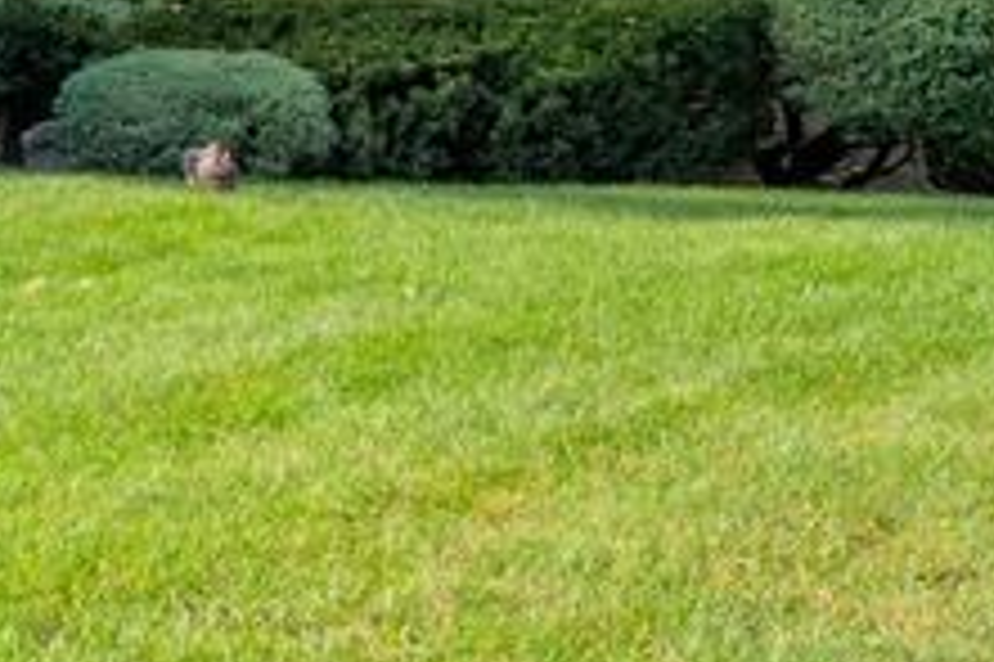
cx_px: -1183
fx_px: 3062
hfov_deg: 14.3
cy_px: -110
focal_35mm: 111
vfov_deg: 12.1
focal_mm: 24
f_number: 8
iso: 320
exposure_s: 1/250
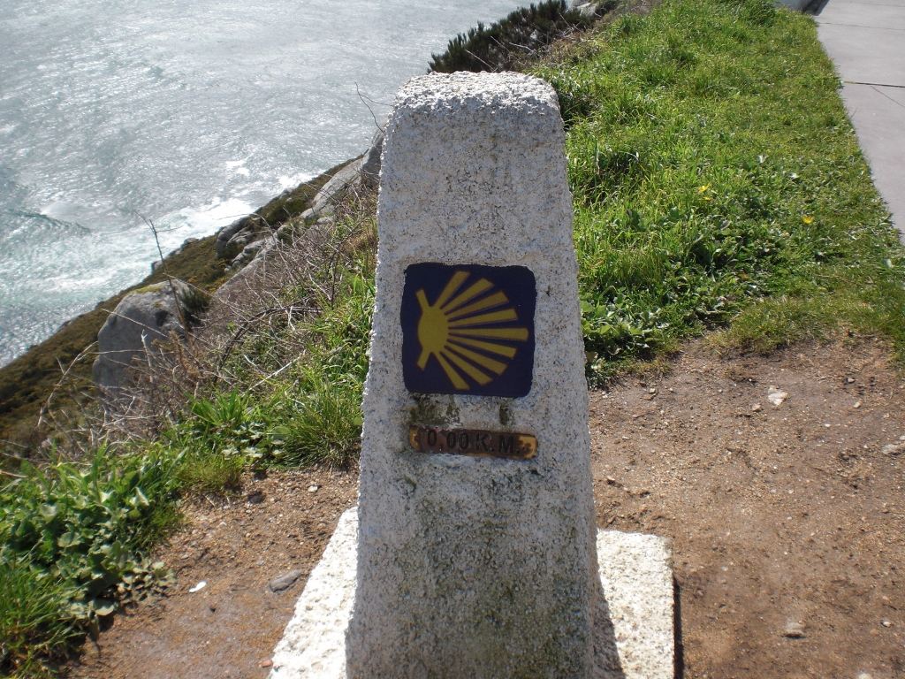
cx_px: 452
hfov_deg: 49.0
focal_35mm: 38
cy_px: 340
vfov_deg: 37.7
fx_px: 993
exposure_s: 1/320
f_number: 5.6
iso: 64
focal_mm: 6.3
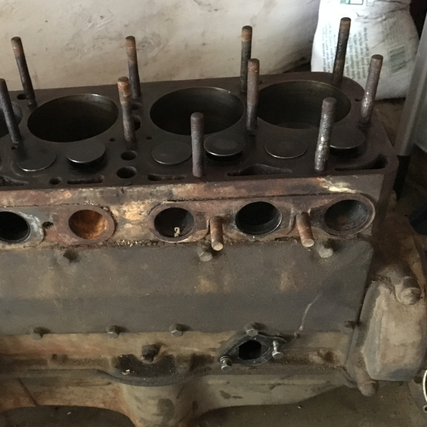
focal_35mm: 39
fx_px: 544
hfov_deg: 42.3
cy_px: 234
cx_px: 146
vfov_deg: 42.8
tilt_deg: -51.9
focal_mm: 4.15
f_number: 2.2
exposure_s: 1/15
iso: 1000
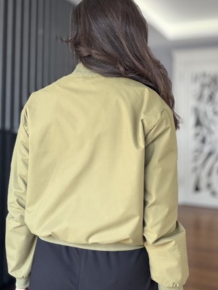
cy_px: 137
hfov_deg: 39.5
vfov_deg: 51.3
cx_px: 90
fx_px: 302
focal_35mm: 36
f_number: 1.9
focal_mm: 2.71
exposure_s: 1/79
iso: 80
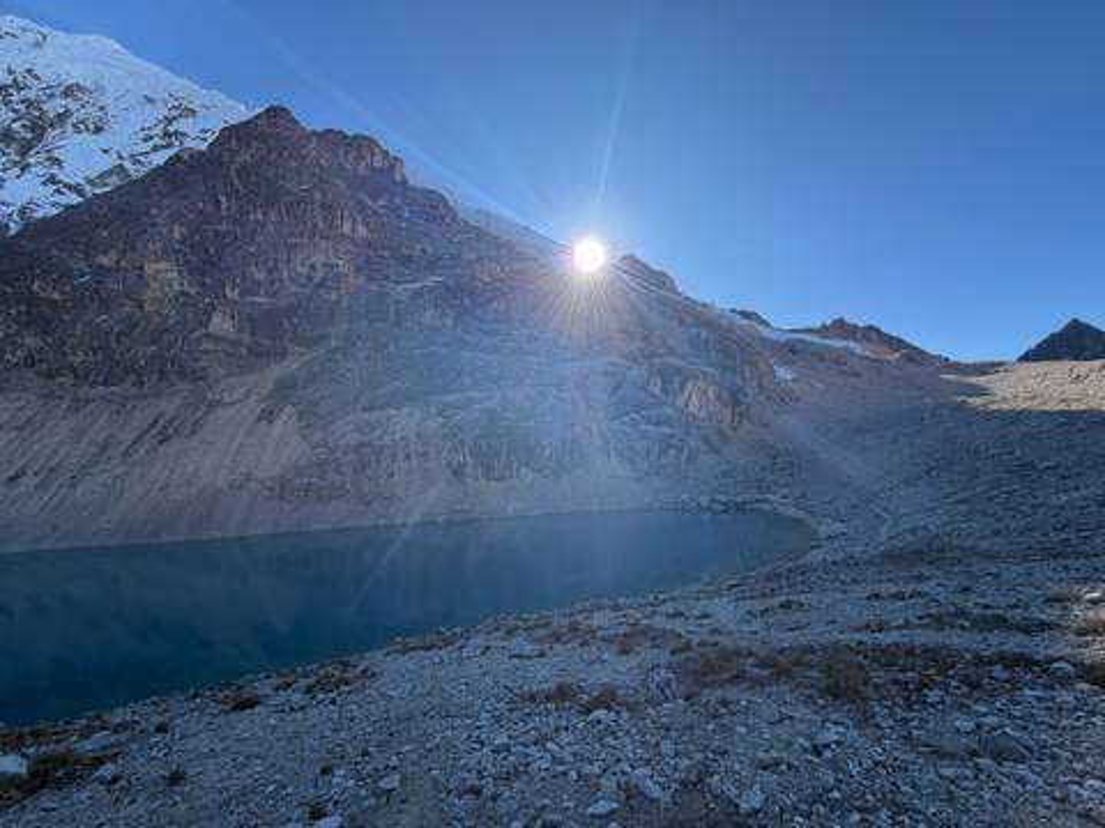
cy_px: 414
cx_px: 552
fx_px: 447
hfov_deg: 102.1
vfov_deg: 85.7
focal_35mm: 14
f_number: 2.2
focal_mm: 2.22
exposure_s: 1/564
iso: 40
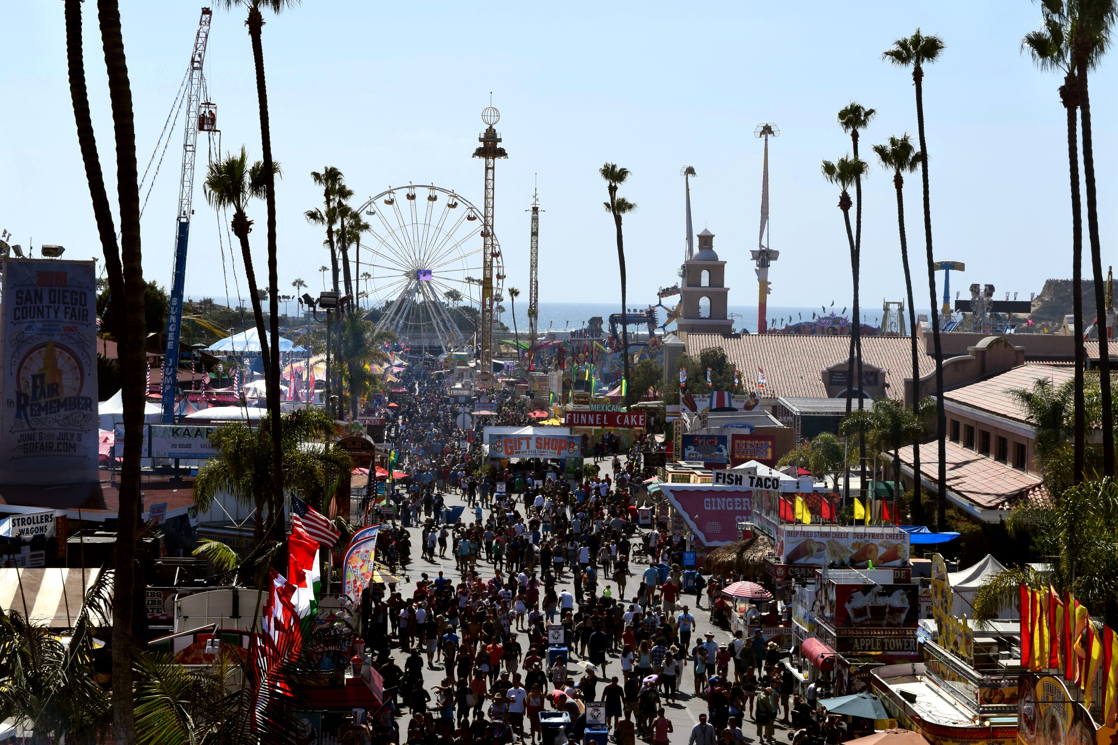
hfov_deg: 28.1
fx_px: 2236
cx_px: 559
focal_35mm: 72
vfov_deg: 18.9
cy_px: 372
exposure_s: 1/500
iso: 200
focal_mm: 48
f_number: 11
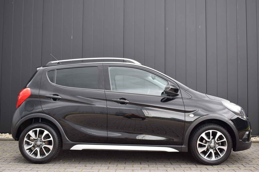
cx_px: 130
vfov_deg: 35.5
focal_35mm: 38
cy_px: 86
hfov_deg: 51.3
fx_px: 270
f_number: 5
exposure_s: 1/100
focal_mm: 25
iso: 400
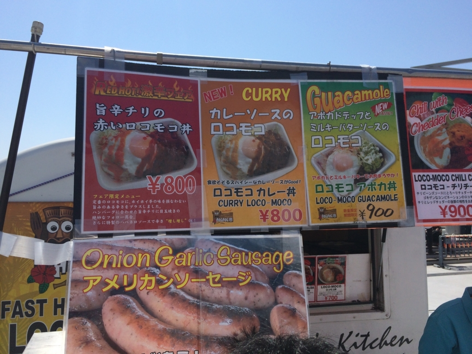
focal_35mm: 29
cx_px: 236
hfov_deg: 61.7
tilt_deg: +3.9
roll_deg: +0.4
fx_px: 395
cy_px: 177
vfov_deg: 48.2
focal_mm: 4.15
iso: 32
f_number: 2.2
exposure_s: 1/3165
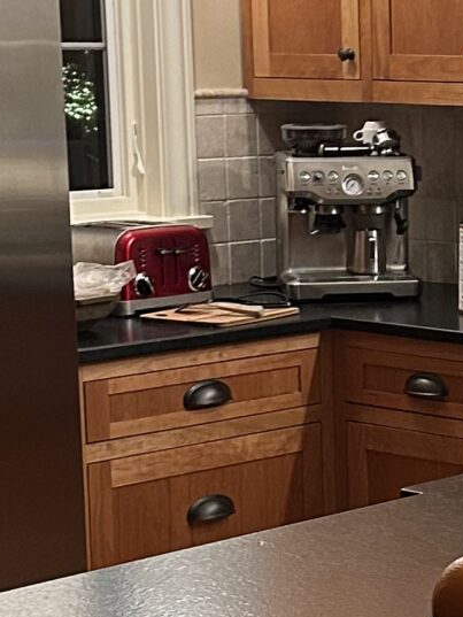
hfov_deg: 11.6
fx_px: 2211
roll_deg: -1.0
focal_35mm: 124
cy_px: 423
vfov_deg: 15.8
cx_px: 607
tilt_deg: -9.0
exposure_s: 1/60
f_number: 1.5
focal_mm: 5.7
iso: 250
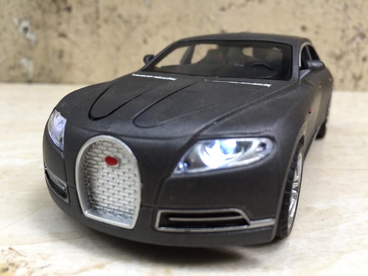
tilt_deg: -15.9
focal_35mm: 29
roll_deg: -2.6
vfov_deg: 48.2
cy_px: 138
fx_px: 308
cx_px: 184
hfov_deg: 61.7
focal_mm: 4.15
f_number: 2.2
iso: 32
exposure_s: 1/50
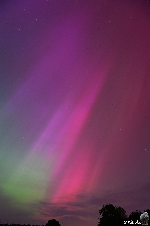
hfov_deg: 53.1
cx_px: 75
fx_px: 150
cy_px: 113
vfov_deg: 73.7
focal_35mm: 24
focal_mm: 24
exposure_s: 8
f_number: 8
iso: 1600
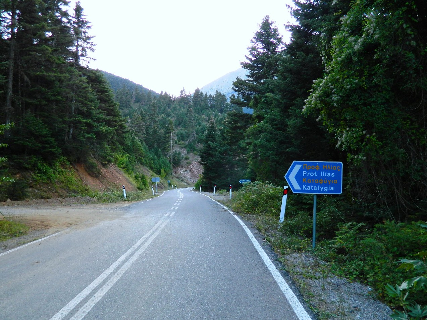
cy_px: 160
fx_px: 345
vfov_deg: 49.8
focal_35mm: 28
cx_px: 214
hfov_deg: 63.4
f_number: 3.2
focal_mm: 5.1
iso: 80
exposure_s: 1/50
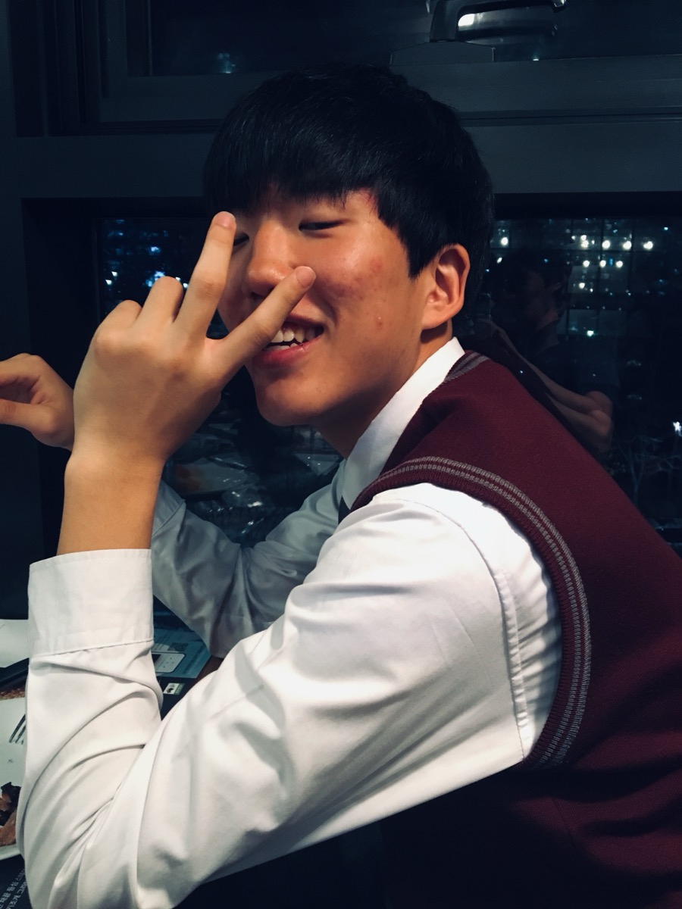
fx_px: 762
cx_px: 341
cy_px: 454
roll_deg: -0.8
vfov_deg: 61.7
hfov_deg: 48.2
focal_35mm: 29
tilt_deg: -12.3
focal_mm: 4.15
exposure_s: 1/20
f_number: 2.2
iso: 200
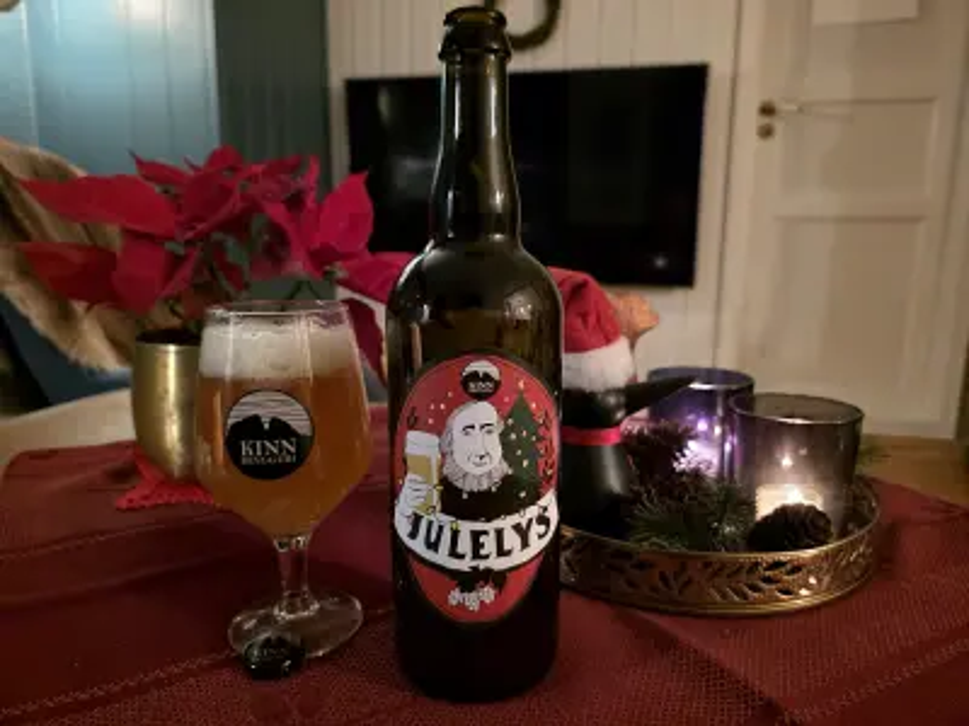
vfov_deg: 58.9
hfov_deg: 73.9
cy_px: 363
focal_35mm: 23
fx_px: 644
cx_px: 484
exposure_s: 1/25.1
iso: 1600
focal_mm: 6.3
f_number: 1.7
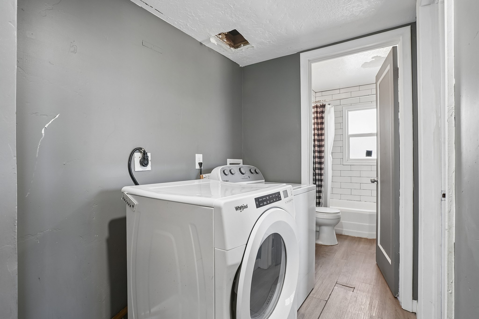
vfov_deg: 70.4
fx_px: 226
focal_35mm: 17
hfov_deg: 93.3
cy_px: 160
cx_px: 240
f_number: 8
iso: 400
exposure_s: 1/8
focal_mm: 17
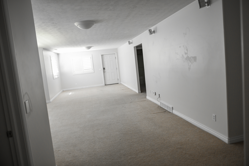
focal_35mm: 25
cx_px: 126
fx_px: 173
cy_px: 80
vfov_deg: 51.3
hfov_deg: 71.5
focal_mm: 24
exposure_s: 1/13
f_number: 2.8
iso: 320
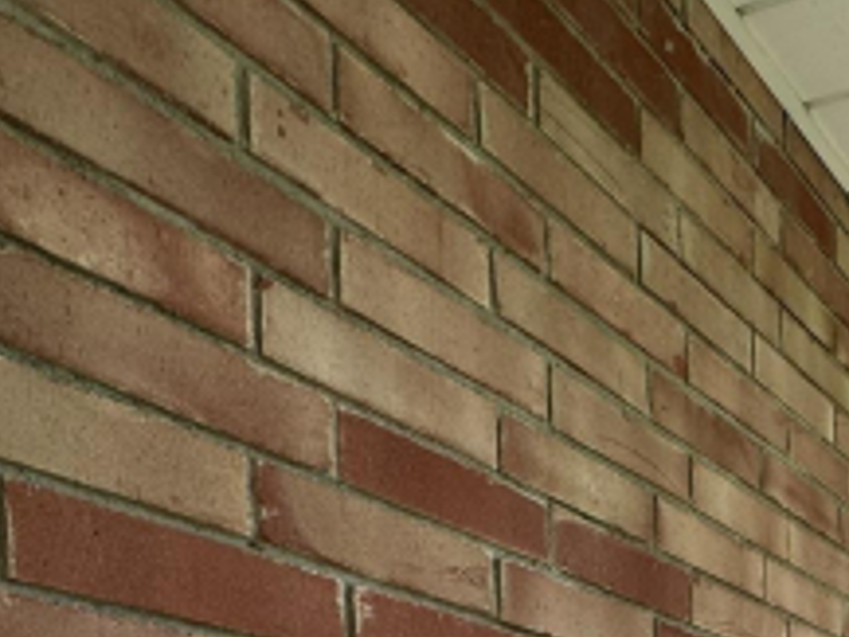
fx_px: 1055
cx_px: 1054
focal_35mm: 43
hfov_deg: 34.0
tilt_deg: -2.8
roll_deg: +1.1
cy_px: 946
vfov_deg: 25.6
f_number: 2.2
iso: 40
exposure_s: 1/105
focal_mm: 2.22
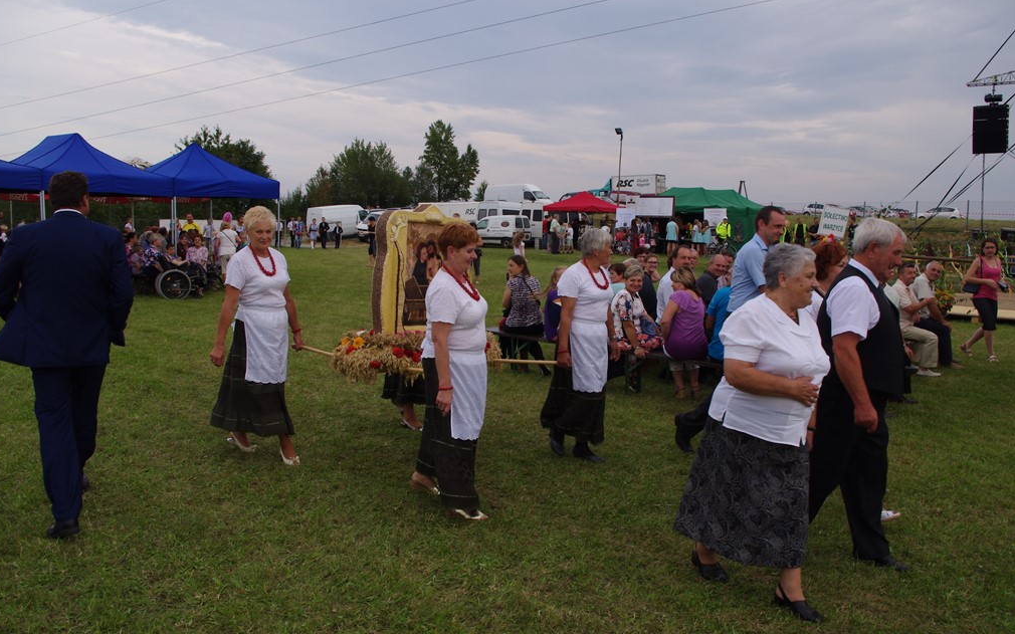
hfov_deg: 61.2
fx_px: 857
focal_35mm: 31
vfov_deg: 40.6
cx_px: 502
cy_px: 318
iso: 200
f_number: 8
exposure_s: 1/125
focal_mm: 20
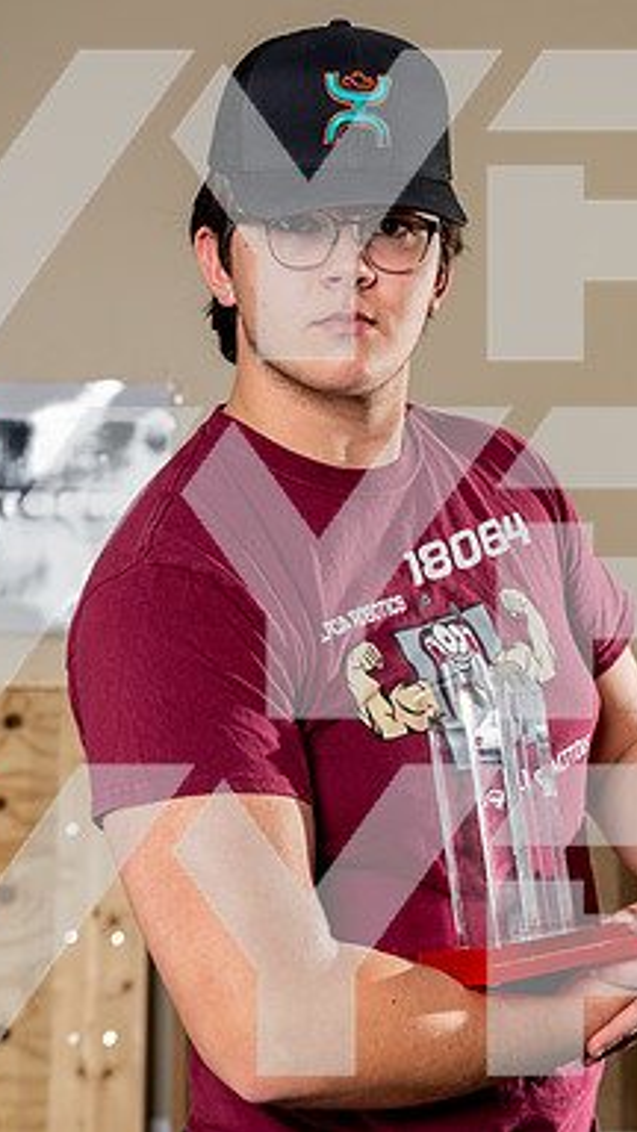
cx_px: 439
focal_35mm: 76
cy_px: 565
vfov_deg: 27.9
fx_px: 2282
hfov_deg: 15.8
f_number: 4.5
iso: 100
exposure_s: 1/250
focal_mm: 48
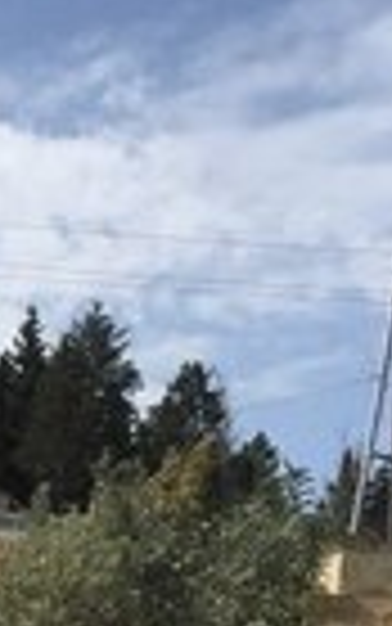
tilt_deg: -2.3
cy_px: 1040
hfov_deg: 11.2
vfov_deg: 16.5
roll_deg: -4.9
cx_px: -284
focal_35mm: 110
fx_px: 1878
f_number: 2.2
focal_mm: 4.15
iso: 32
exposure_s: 1/2825
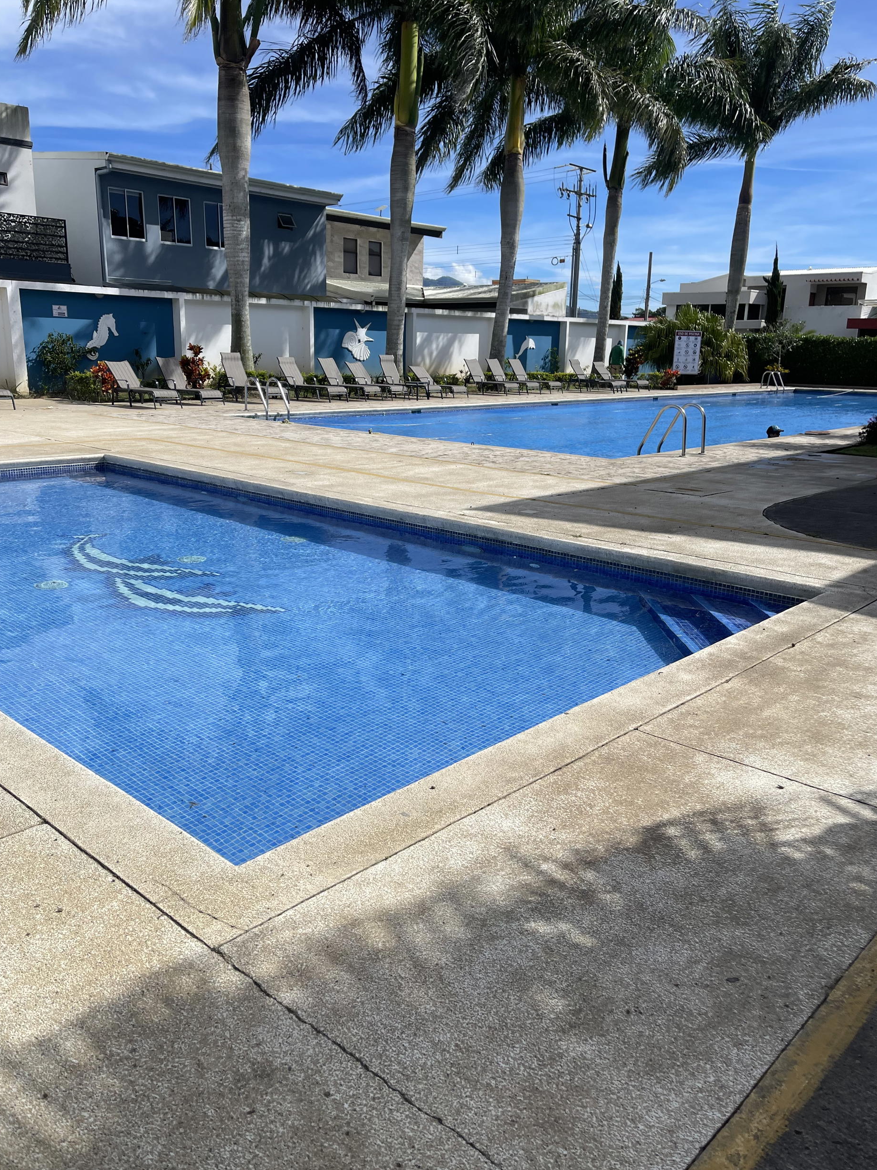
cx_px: 434
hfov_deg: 53.1
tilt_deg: -14.8
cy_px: 594
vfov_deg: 67.3
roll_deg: -1.6
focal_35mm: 26
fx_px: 878
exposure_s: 1/5376
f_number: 1.6
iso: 32
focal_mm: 5.1
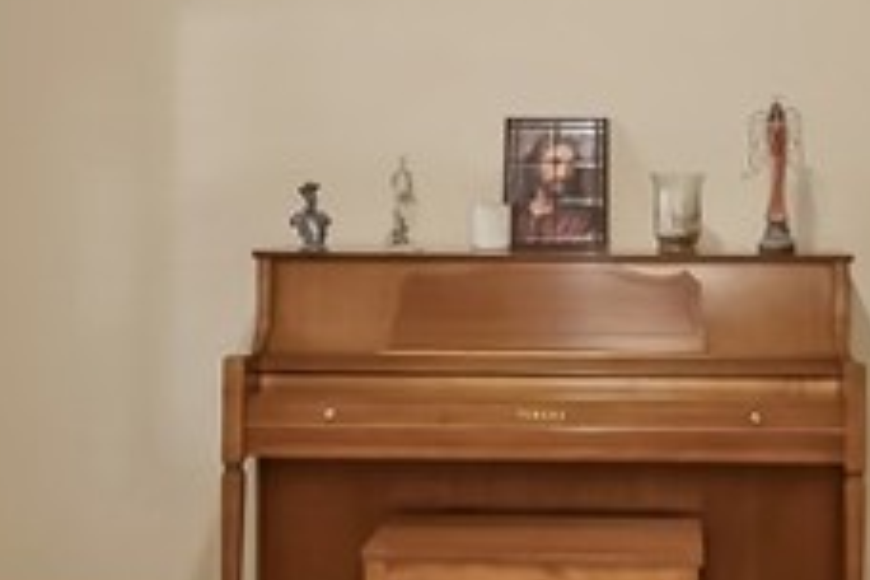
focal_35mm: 66
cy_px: 204
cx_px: 588
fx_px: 1598
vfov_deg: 20.5
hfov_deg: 30.2
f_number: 2.8
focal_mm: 14.7
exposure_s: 1/160
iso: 2500
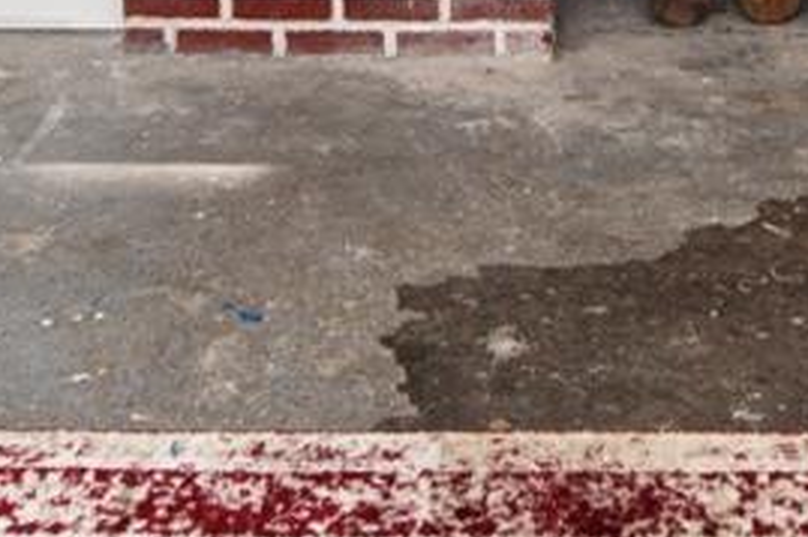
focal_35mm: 67
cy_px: -555
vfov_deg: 15.7
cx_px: 649
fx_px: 1503
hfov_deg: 29.4
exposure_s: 1/40
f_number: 4.5
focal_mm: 12
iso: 400
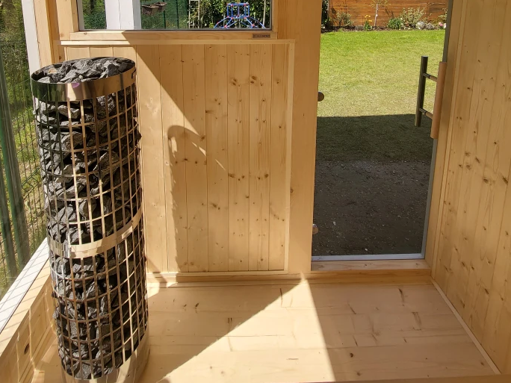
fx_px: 280
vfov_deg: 58.3
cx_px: 235
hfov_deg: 84.5
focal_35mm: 19
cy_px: 35
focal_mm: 1.74
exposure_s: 1/287
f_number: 2.2
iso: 32
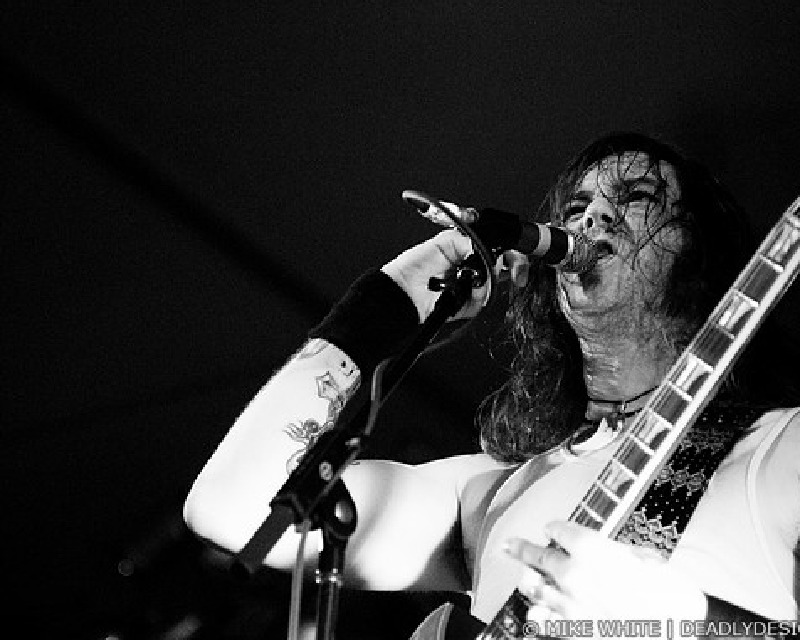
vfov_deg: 12.9
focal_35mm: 120
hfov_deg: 16.0
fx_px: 2842
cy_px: 320
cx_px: 407
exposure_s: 1/60
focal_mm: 70
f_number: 2.8
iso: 800
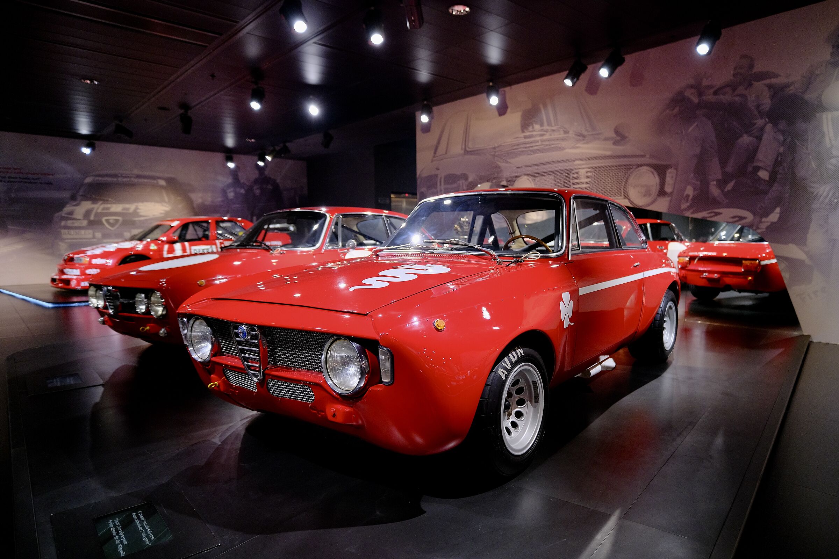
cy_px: 280
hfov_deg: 84.0
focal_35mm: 20
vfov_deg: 61.9
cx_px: 420
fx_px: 466
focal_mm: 13
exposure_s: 1/180
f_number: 1.4
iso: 800
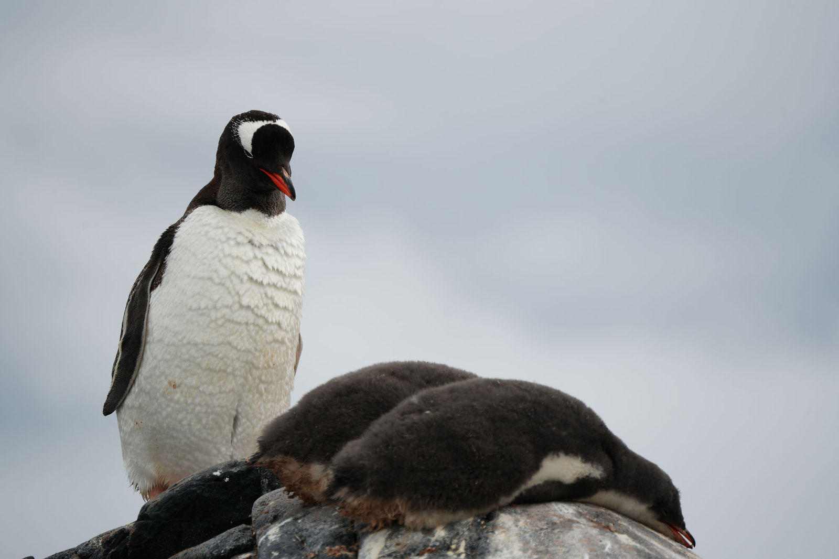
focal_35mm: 384
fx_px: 8947
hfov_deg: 5.4
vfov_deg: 3.6
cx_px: 420
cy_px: 280
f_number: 7.1
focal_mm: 384
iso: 100
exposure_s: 1/400
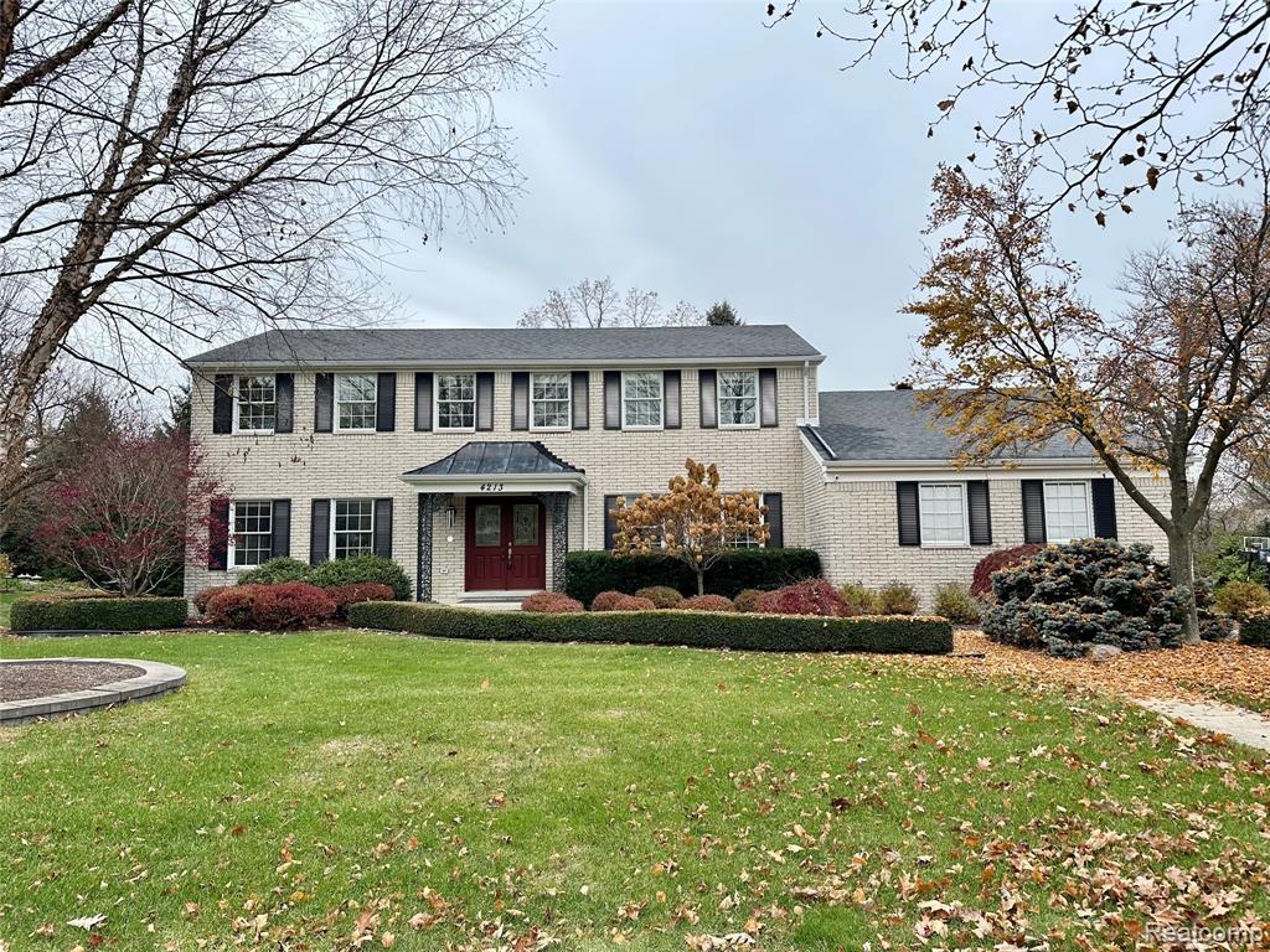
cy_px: 476
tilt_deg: +6.0
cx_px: 635
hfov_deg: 71.6
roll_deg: +0.4
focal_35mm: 24
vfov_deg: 56.8
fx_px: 881
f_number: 1.78
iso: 80
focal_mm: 6.86
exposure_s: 1/200
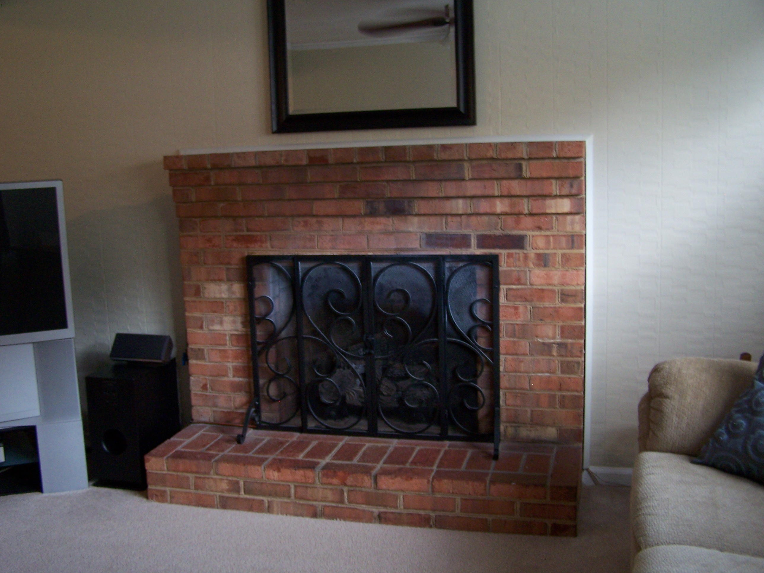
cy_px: 286
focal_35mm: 38
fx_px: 839
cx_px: 382
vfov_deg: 37.7
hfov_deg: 49.0
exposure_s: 1/8
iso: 140
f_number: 2.8
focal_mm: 6.3
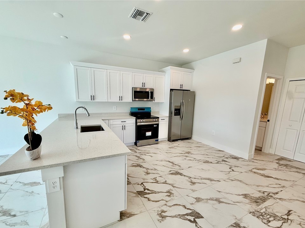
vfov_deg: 81.6
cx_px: 147
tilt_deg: -9.6
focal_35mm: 15
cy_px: 122
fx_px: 132
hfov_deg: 98.1
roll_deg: -1.3
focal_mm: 2.22
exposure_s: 1/99
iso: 50
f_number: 2.2
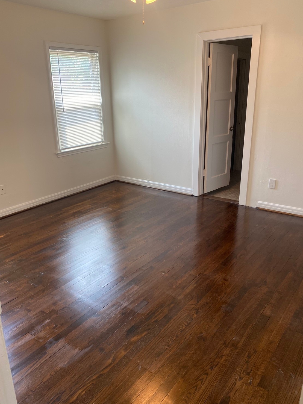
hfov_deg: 51.3
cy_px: 198
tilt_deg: -17.4
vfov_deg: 65.3
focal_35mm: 27
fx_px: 315
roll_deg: +2.5
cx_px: 148
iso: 125
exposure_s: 1/120
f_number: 1.8
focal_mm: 4.25
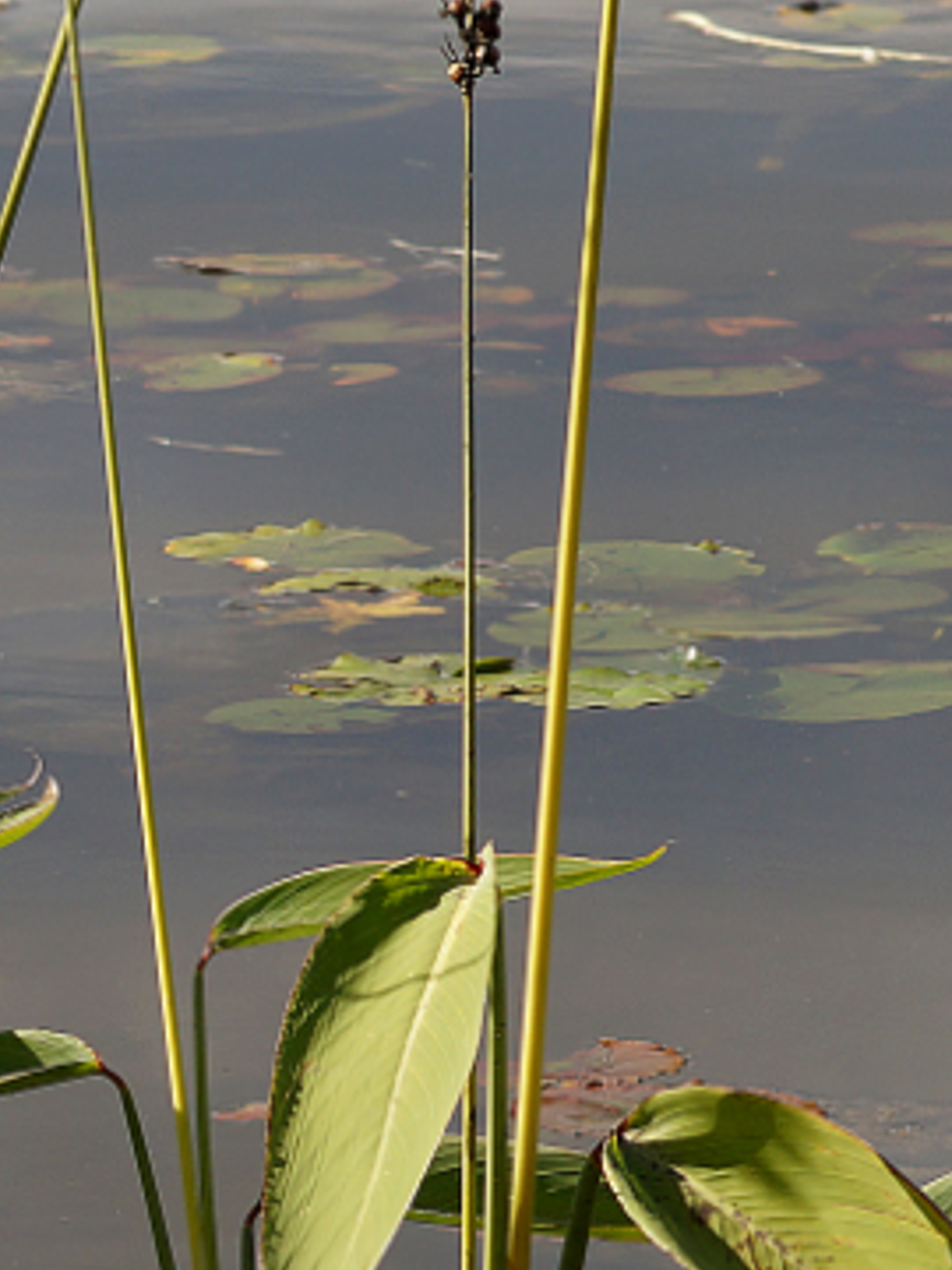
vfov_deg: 4.1
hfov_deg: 3.1
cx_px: -871
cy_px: 1291
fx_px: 17638
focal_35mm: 481
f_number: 8
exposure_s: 1/160
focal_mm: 100
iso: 100
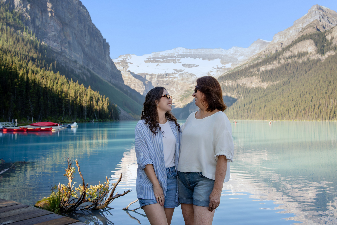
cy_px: 112
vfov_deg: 38.9
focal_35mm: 34
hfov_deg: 55.8
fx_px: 318
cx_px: 168
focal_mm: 34
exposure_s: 1/200
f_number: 6.3
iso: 320
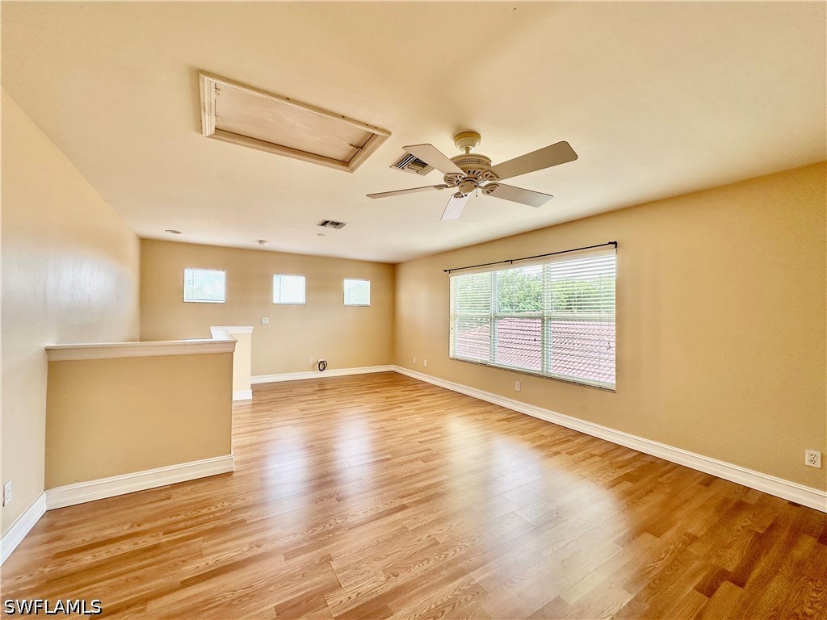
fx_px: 334
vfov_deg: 85.7
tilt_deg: +0.0
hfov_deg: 102.1
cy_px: 310
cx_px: 414
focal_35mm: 14
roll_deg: -0.8
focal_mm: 2.22
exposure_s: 1/145
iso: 40
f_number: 2.2
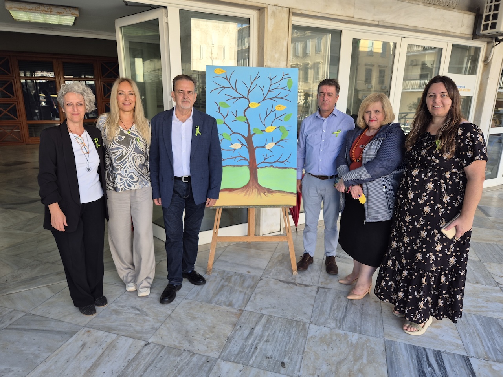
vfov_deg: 58.9
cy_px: 188
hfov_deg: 73.9
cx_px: 252
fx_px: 334
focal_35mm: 23
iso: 25
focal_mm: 5.4
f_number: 1.8
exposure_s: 1/194
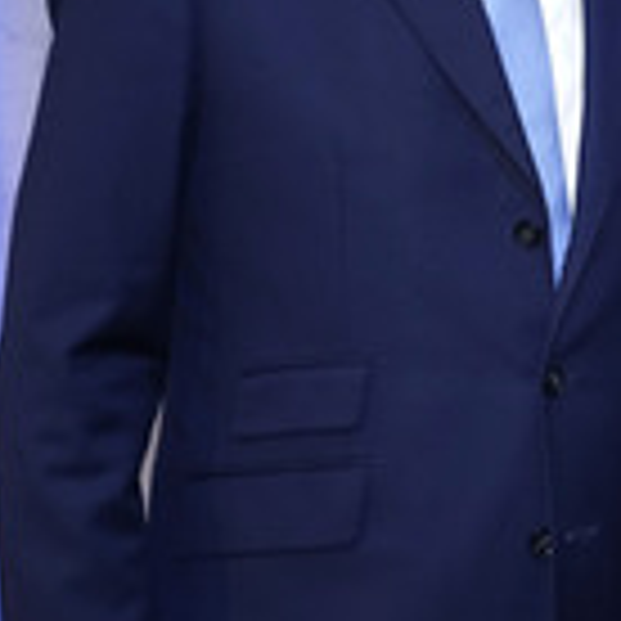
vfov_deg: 11.0
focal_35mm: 158
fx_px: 3207
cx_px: 862
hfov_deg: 10.7
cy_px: 9
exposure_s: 1/125
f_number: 4.5
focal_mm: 57
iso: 1600
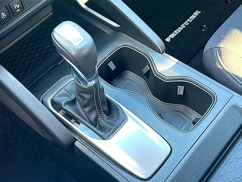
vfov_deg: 36.0
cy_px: 91
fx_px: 280
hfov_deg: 46.8
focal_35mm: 40
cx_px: 121
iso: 125
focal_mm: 6.86
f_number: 1.78
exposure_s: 1/40
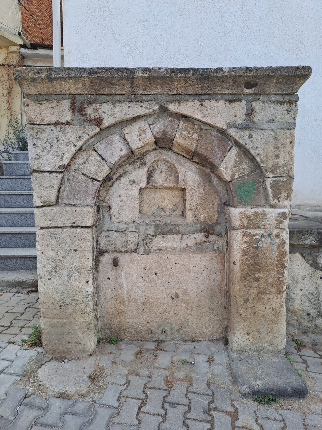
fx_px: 310
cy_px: 215
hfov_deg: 54.9
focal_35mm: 25
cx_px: 161
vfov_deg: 69.4
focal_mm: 4.65
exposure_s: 1/534
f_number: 1.8
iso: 32
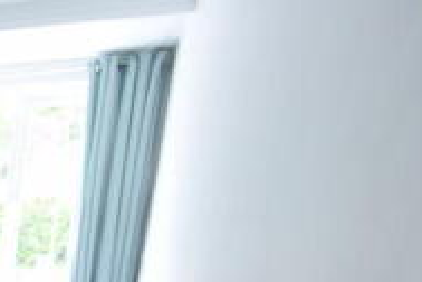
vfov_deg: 21.8
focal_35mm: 52
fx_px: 610
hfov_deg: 26.7
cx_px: -218
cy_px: 417
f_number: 4.5
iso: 400
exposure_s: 1/80
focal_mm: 10
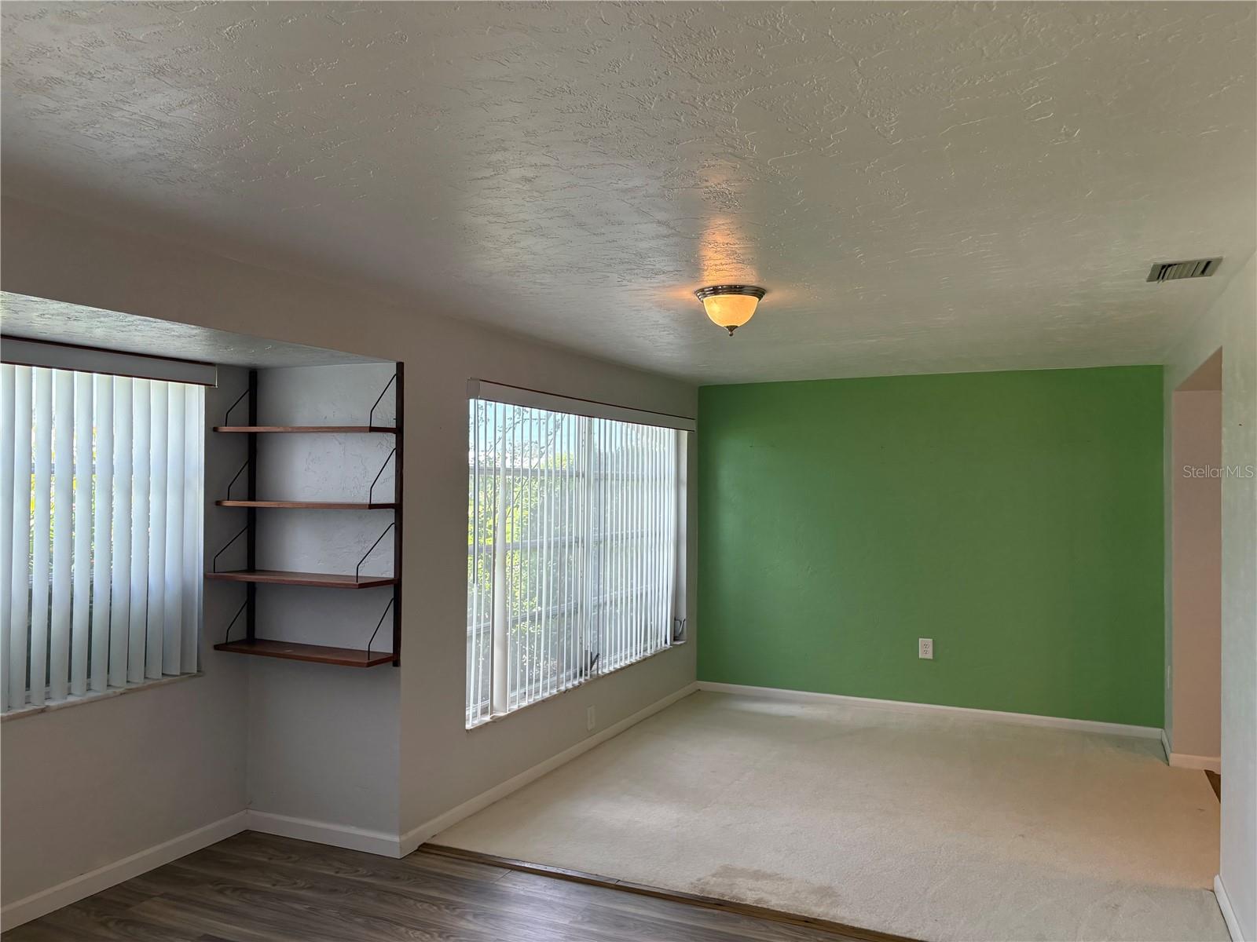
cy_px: 471
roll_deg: +0.8
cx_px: 628
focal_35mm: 26
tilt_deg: +0.1
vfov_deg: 53.1
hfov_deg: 67.3
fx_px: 944
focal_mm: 5.96
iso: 125
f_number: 1.6
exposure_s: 1/235
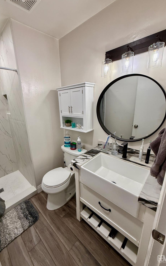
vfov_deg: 101.5
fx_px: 109
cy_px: 133
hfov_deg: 74.5
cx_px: 73
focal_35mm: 15
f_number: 2.2
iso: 125
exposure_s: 1/120
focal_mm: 2.22
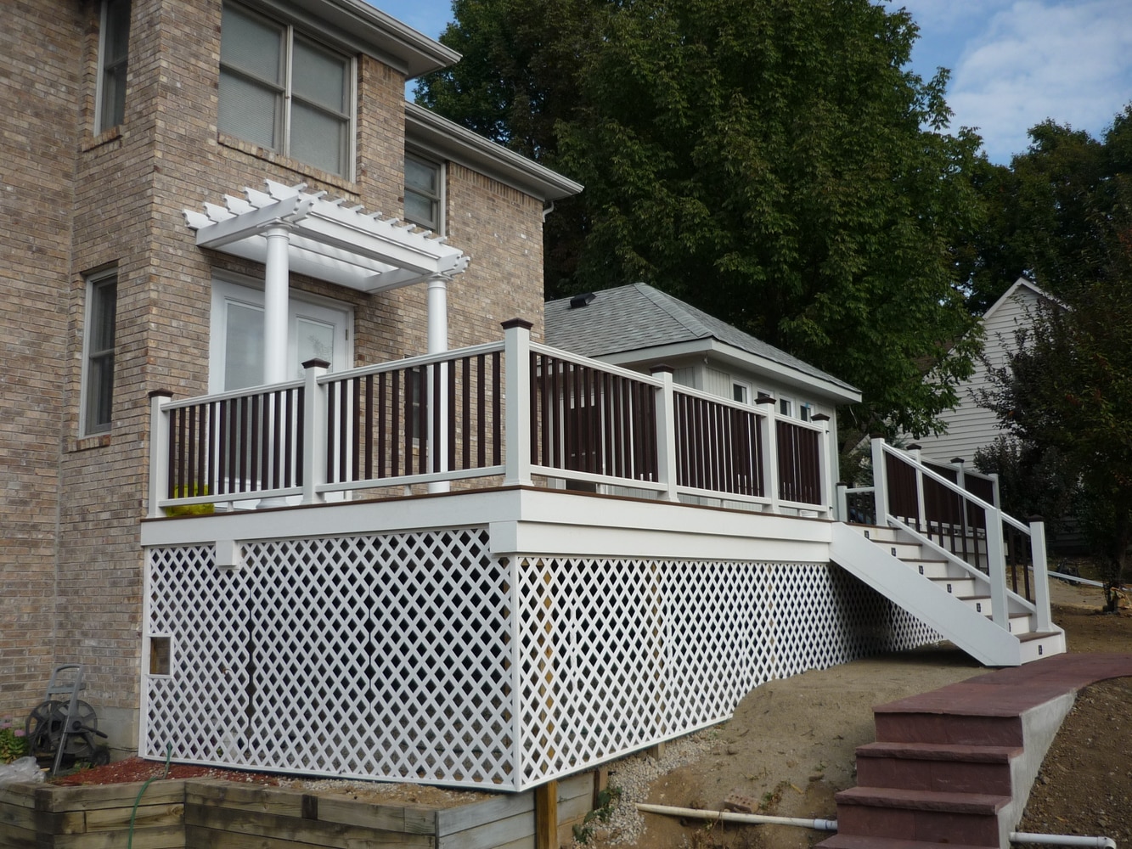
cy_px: 424
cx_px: 566
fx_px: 1079
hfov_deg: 55.3
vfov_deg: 43.0
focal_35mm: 33
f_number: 2.8
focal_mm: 5.5
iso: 100
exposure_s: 1/1000
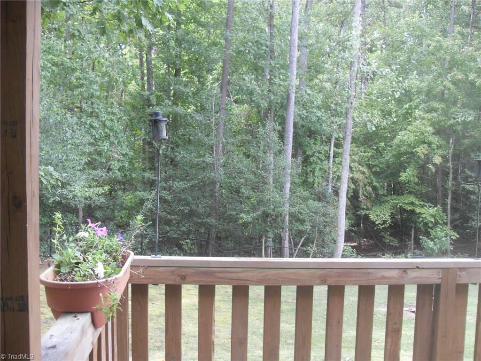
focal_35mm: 34
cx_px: 240
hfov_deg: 54.0
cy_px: 180
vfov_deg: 41.8
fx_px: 472
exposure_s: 1/90
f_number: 2.8
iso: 100
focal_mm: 6.3
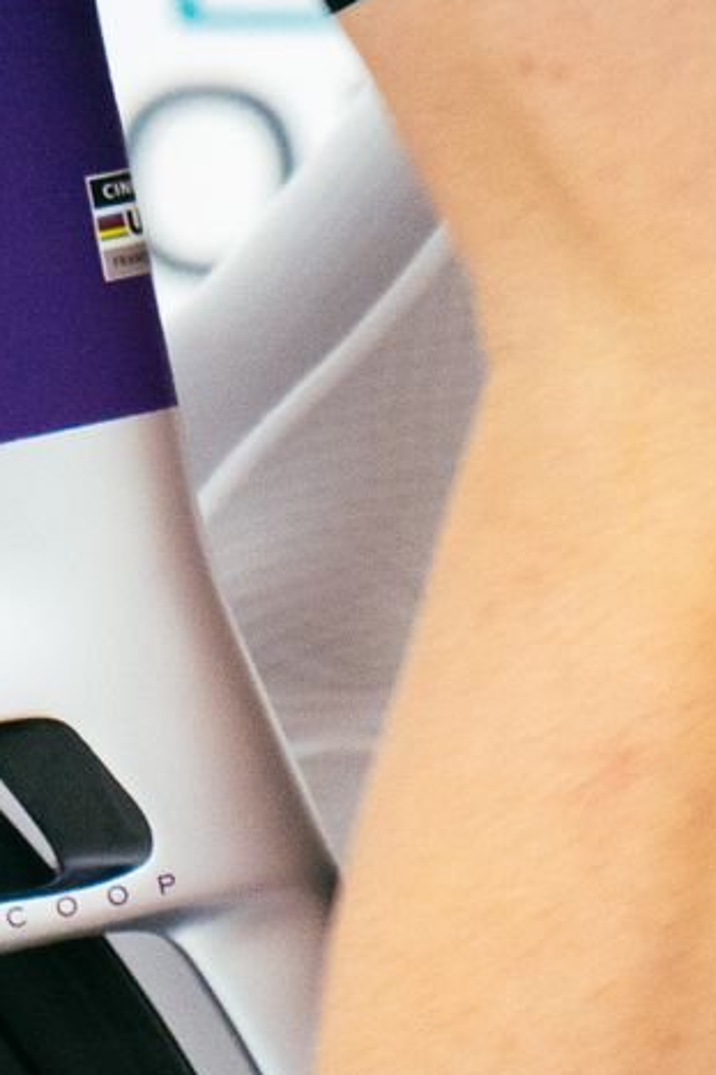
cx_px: 322
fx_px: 8598
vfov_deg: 7.1
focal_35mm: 288
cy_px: 1271
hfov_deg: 4.8
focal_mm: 70
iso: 3200
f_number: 5.6
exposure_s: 1/200
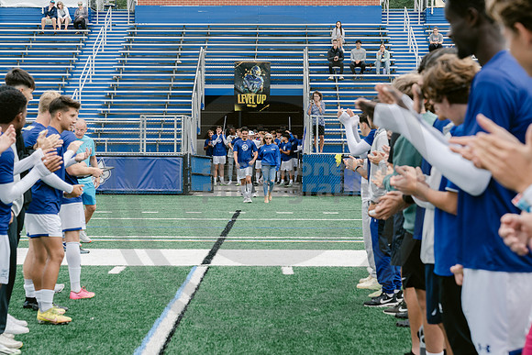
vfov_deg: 19.5
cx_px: 266
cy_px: 178
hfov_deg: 28.8
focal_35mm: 70
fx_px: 1035
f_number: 5.6
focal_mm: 70
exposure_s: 1/500
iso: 400
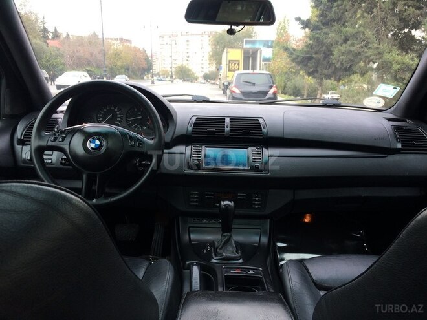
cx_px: 214
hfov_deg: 61.7
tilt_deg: -12.6
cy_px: 160
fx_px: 358
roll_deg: +1.4
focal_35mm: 29
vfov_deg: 48.2
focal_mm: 4.15
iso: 32
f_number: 2.2
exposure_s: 1/100
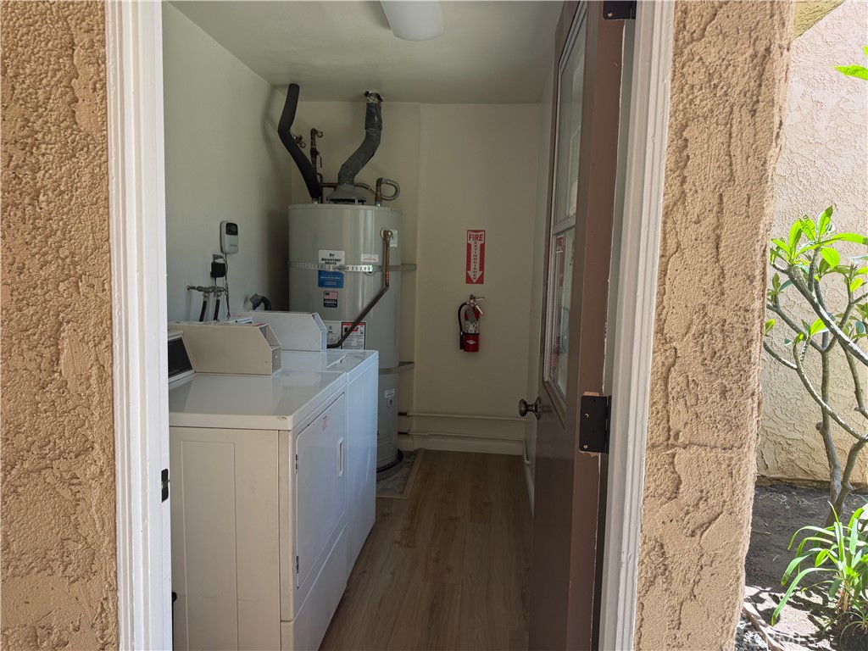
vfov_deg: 56.8
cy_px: 326
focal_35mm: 24
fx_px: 602
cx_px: 434
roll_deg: -1.4
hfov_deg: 71.6
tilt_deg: -5.0
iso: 64
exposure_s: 1/241
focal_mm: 6.76
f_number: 1.78
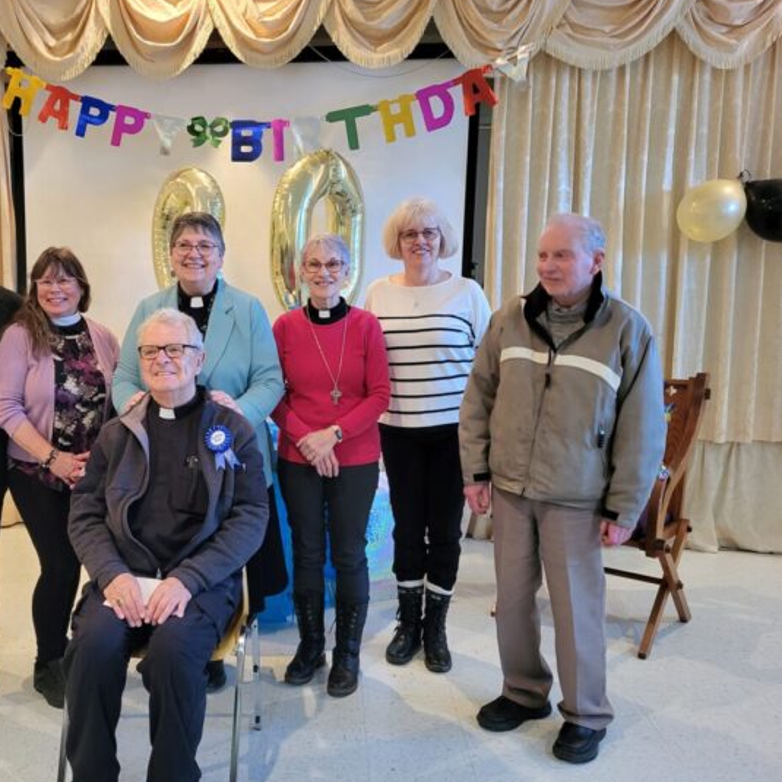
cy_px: 403
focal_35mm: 33
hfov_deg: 48.4
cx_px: 225
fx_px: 843
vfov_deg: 49.7
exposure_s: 1/30
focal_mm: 5.4
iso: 500
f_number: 1.8
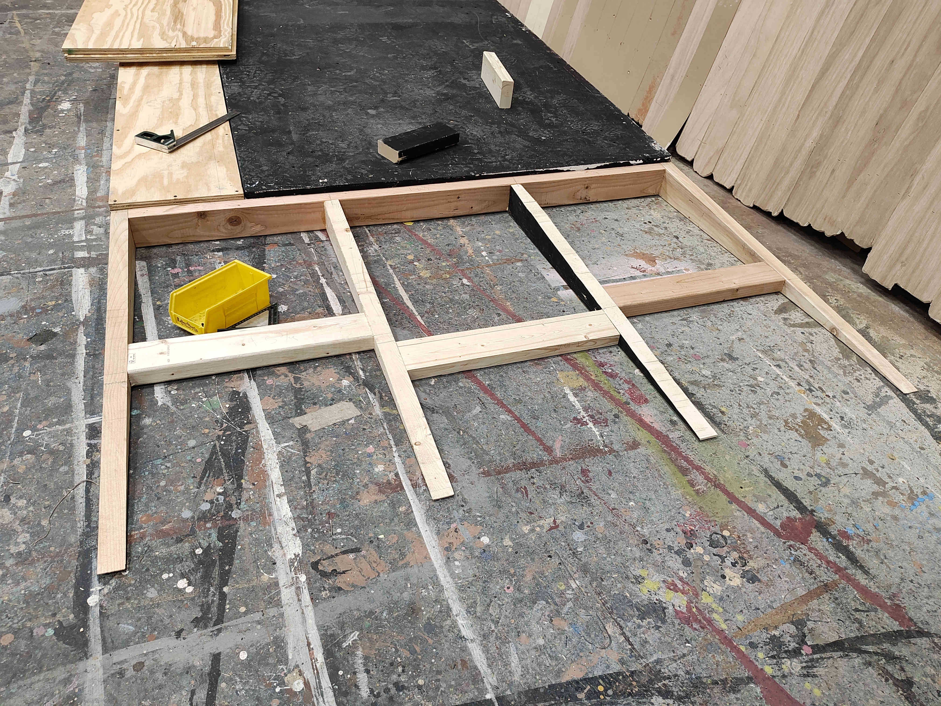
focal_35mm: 25
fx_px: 680
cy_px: 353
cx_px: 470
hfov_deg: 69.4
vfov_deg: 54.9
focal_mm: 4.15
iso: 311
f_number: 1.5
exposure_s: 1/60.1
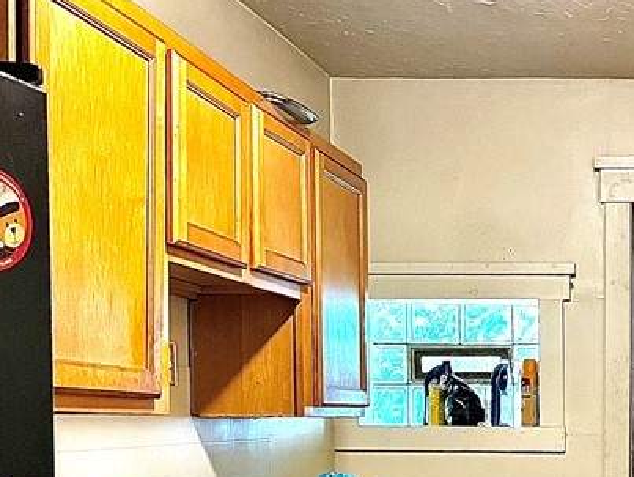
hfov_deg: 27.6
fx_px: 1210
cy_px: 449
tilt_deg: -3.8
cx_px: 642
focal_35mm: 66
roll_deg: -0.4
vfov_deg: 21.7
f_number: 1.5
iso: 400
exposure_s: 1/60
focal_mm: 5.7
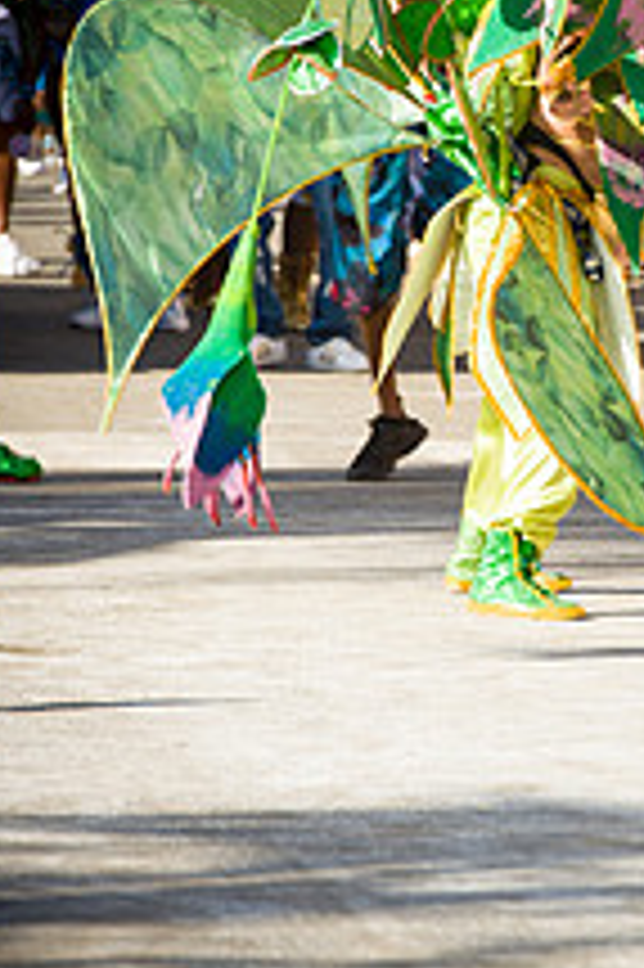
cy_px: 477
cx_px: 610
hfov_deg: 3.3
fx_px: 11234
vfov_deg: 4.9
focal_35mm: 418
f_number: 7.1
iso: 100
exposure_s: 1/200
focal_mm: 200
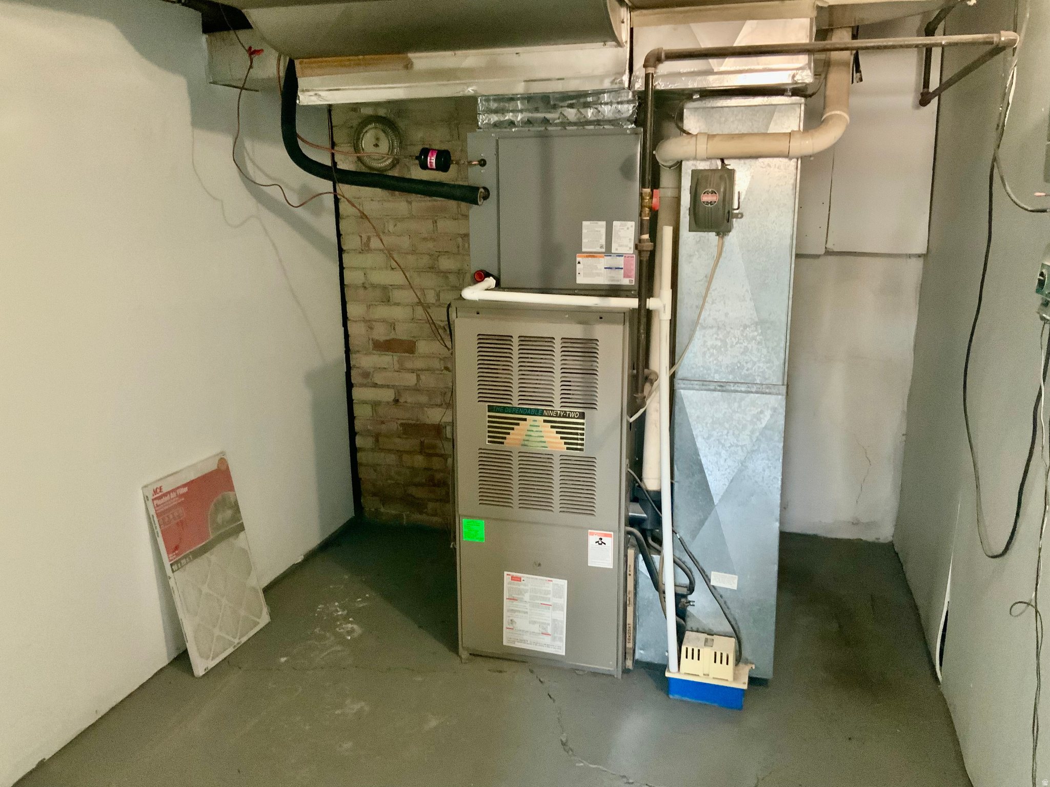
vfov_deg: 48.2
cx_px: 525
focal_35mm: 29
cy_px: 394
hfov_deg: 61.7
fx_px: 880
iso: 400
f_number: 1.8
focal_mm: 3
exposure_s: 1/30
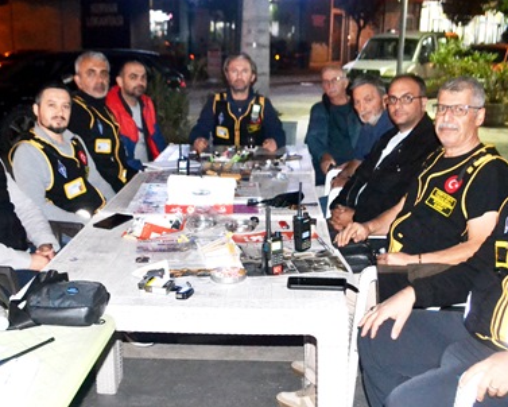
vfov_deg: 34.9
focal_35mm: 43
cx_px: 208
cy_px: 220
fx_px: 647
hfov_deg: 42.7
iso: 3200
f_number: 3.5
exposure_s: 1/60
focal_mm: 18
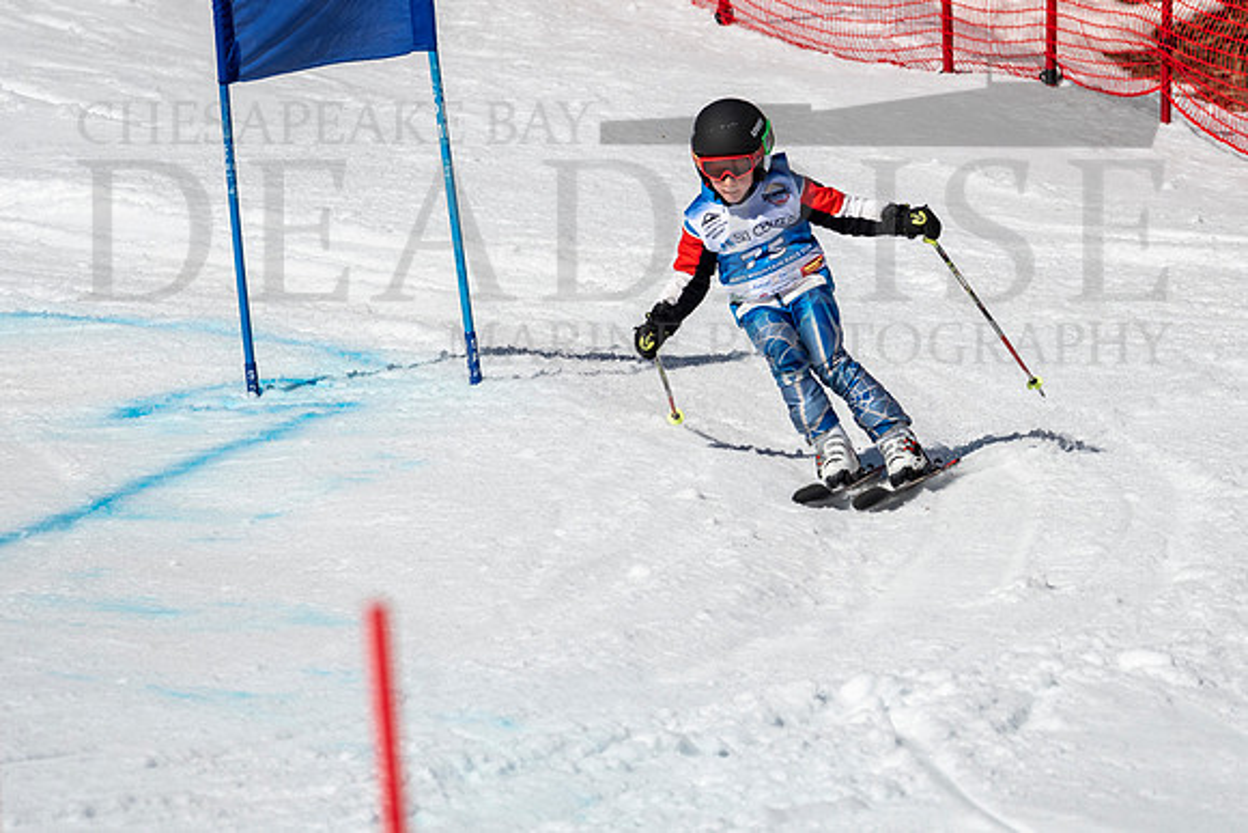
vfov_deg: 1.7
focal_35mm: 792
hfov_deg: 2.6
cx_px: 754
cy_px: 283
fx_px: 27472
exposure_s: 1/2000
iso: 200
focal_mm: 400
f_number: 8
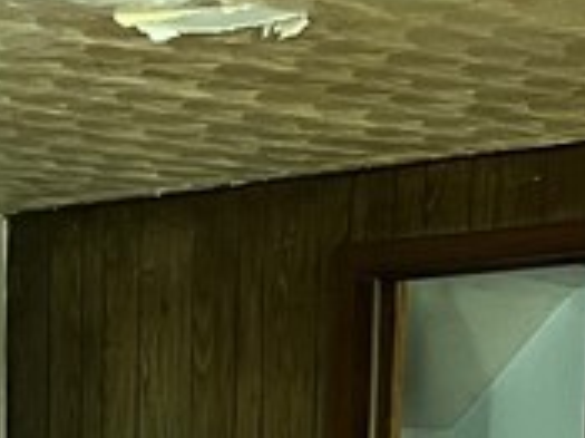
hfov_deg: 13.0
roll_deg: -1.6
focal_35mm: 152
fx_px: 2567
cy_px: 1113
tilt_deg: -12.8
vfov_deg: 8.7
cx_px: 401
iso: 400
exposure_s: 1/60
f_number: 1.6
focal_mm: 5.1
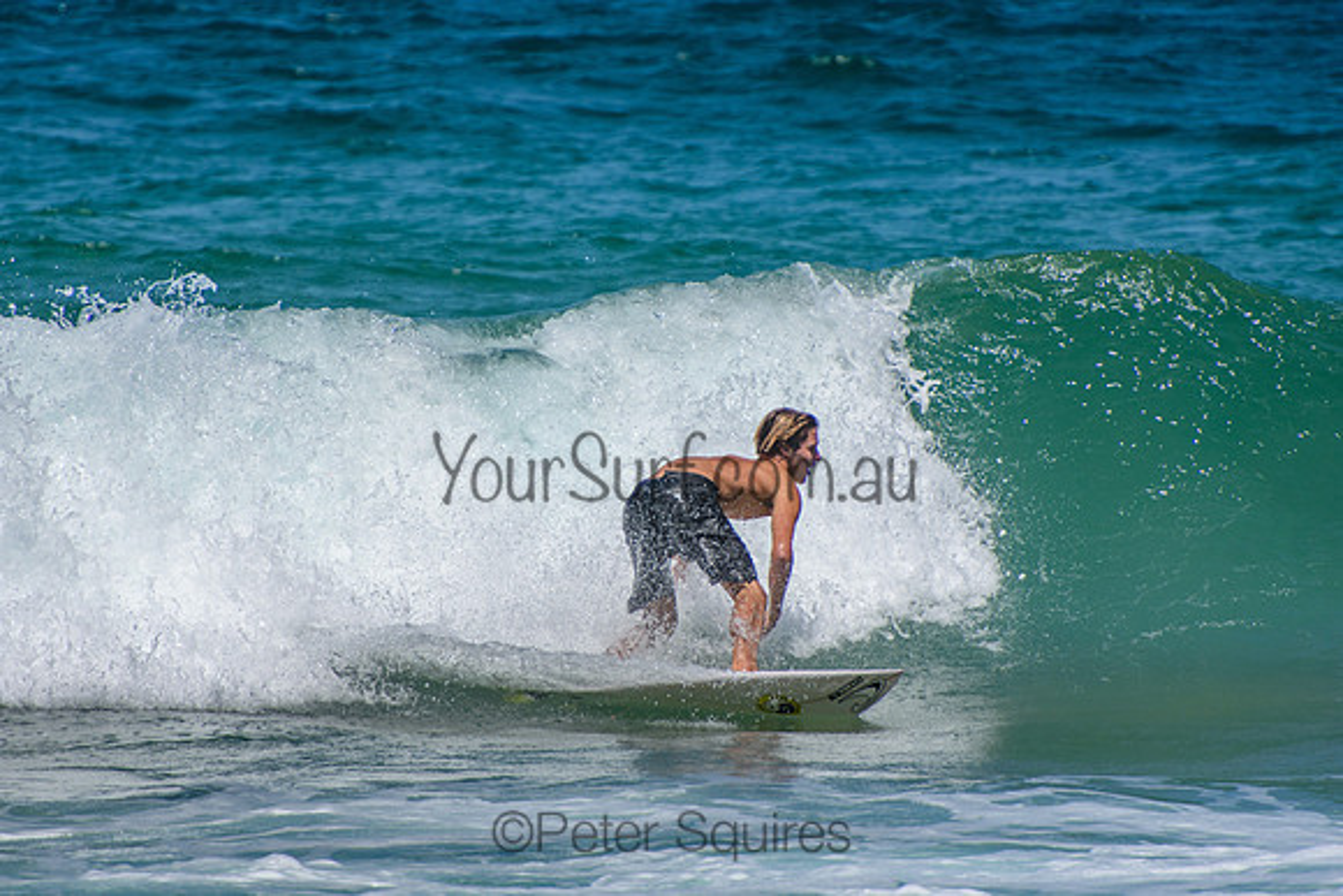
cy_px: 448
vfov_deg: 2.3
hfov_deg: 3.4
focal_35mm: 600
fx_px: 22388
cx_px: 672
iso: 180
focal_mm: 400
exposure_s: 1/2000
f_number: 5.6
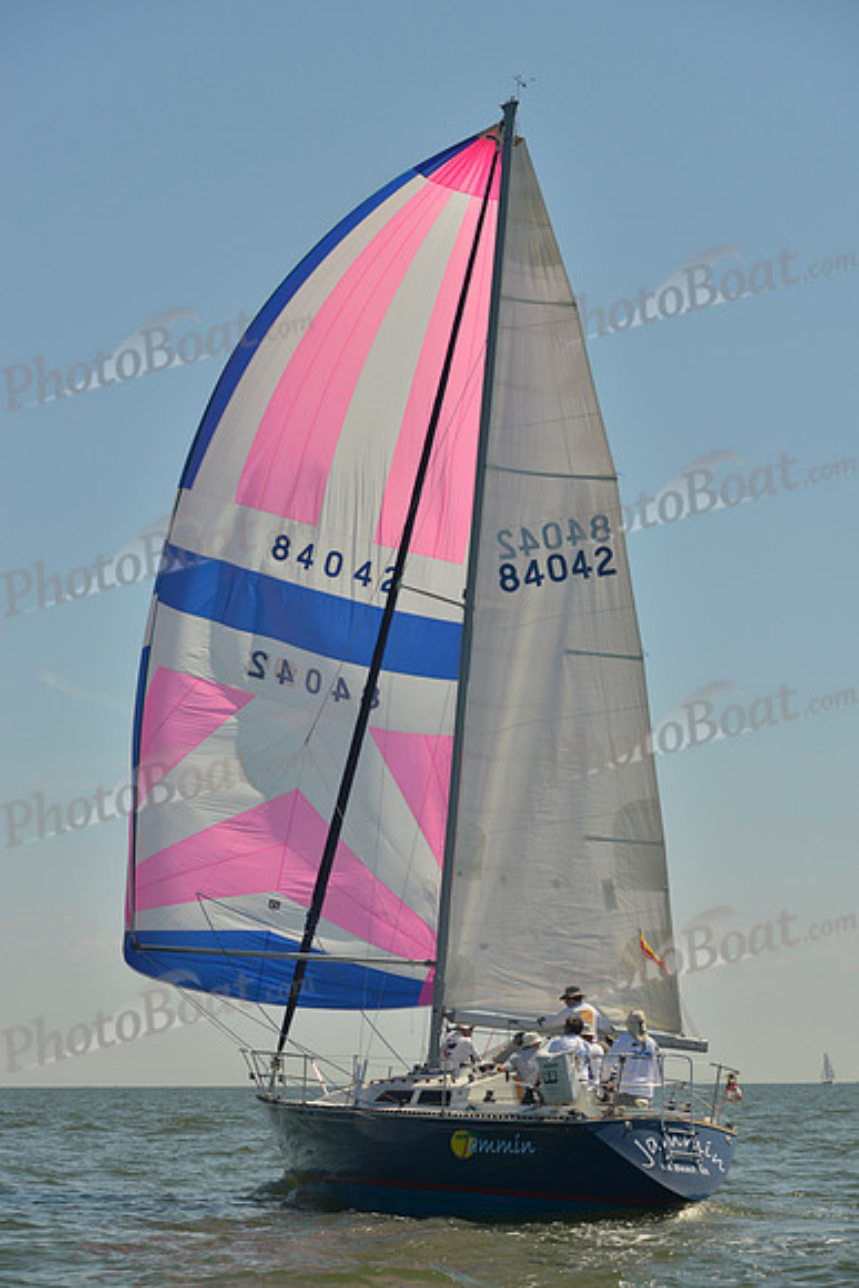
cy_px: 644
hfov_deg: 19.5
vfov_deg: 28.8
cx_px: 430
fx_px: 2504
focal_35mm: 70
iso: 200
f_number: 7.1
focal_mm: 70
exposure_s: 1/800
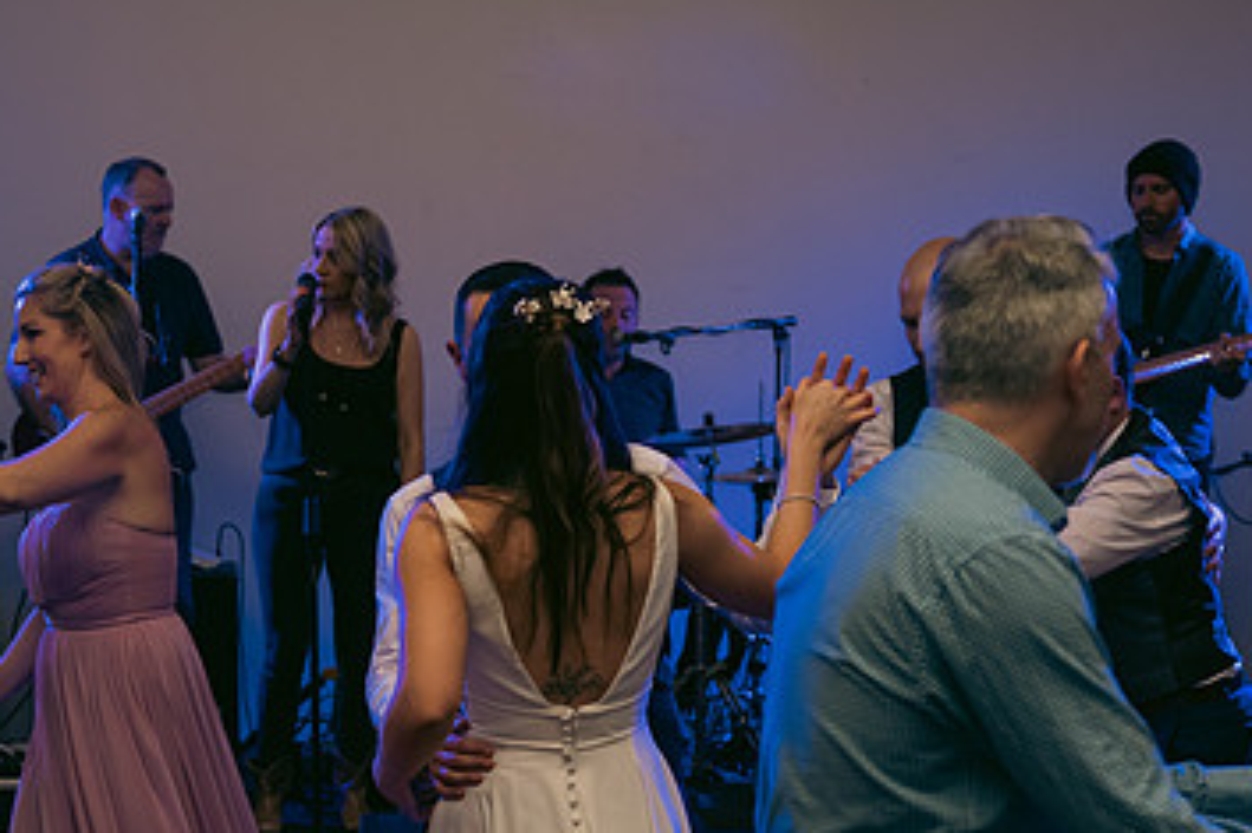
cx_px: 507
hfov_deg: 27.3
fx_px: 2572
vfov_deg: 18.2
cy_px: 679
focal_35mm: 74
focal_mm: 45
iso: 1000
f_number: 3.5
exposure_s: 1/160
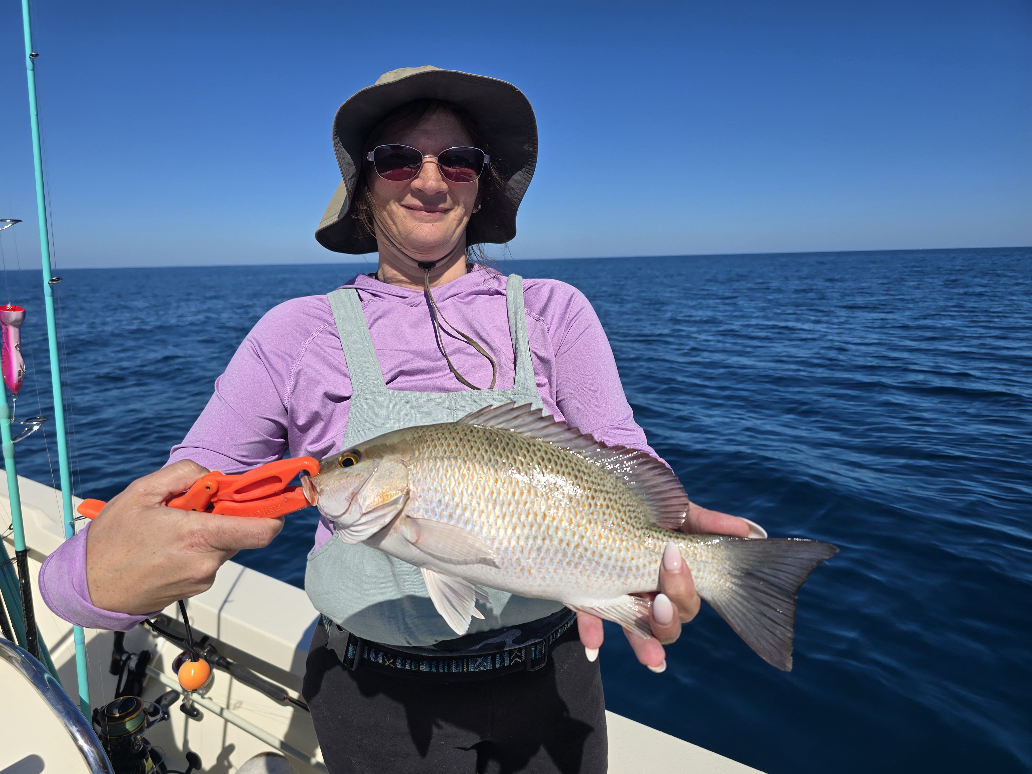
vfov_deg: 58.9
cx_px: 516
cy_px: 387
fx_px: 686
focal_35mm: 23
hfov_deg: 73.9
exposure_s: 1/1521
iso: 12
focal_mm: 6.3
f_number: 1.7
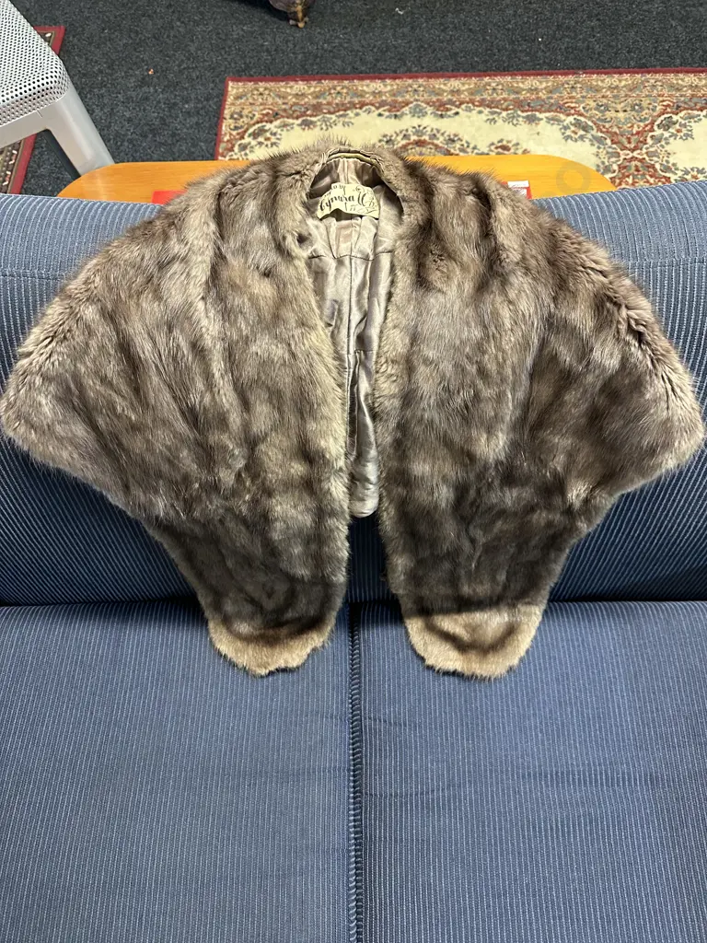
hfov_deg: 56.8
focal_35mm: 24
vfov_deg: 71.6
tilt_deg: -63.7
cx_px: 354
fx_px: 654
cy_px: 472
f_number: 1.78
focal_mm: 6.86
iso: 320
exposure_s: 1/50
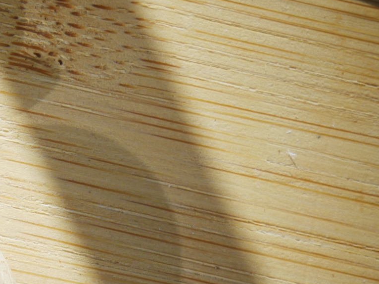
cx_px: -118
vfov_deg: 5.4
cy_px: 234
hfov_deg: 7.2
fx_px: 2988
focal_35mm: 273
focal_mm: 46
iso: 200
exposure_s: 1/400
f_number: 7.1
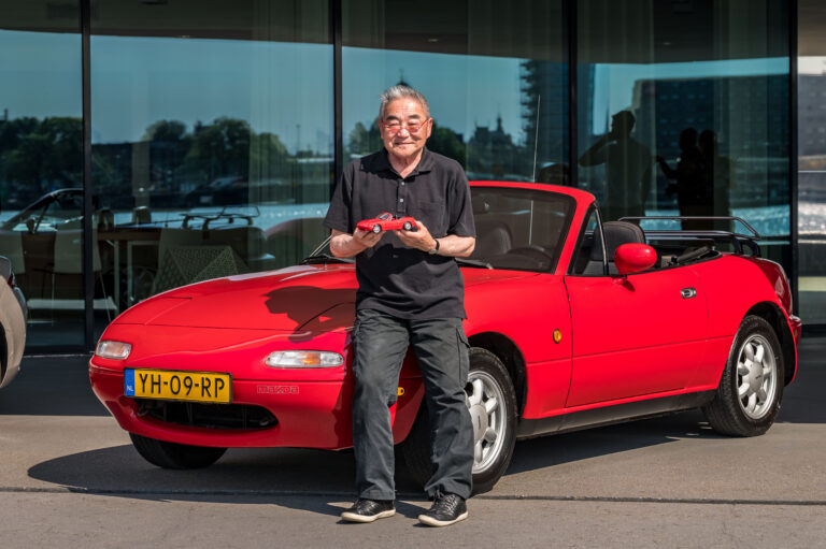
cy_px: 274
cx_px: 413
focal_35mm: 80
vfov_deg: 17.0
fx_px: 1834
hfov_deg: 25.4
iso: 160
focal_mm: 80
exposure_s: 1/400
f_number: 5
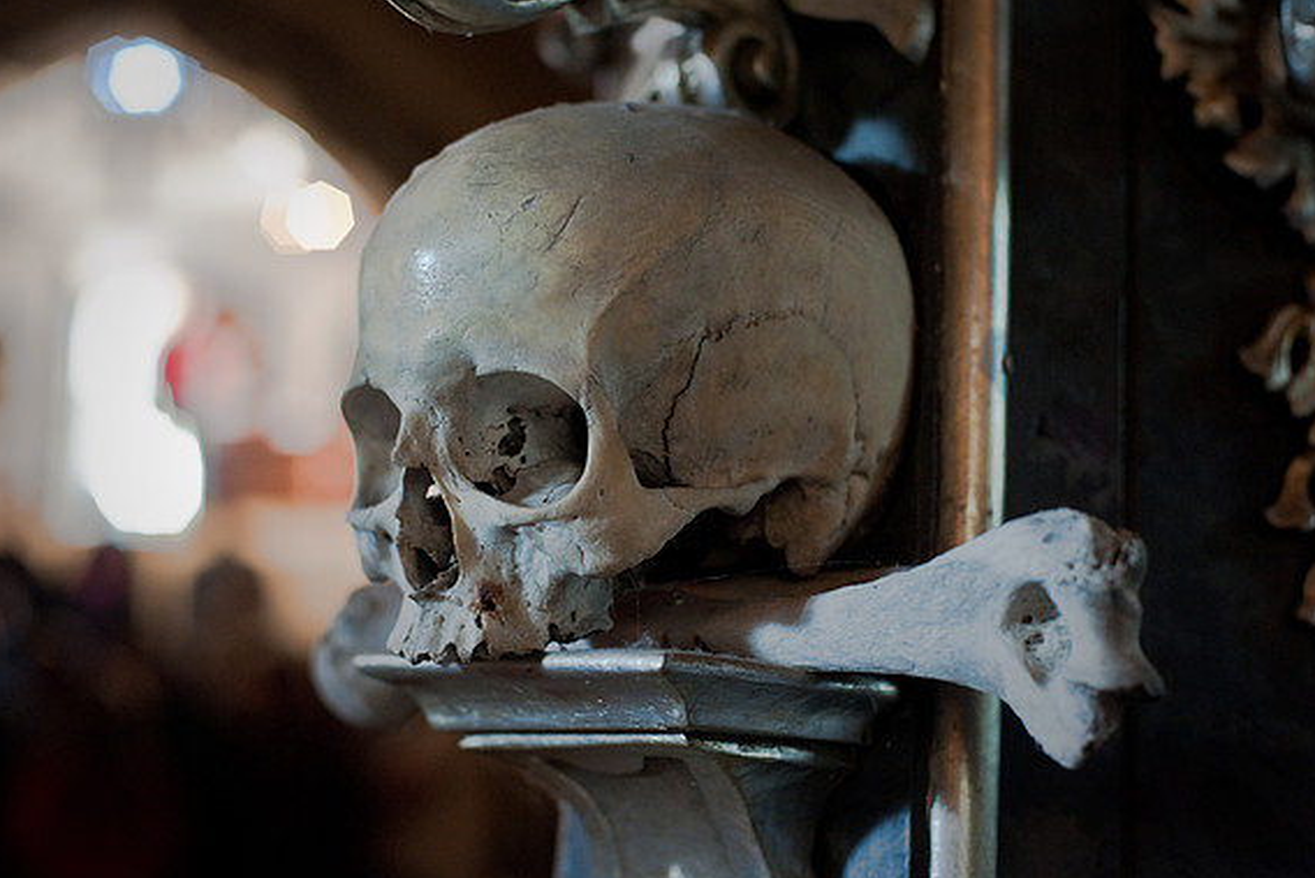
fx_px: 1863
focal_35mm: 51
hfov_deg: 38.9
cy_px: 440
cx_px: 664
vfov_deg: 26.5
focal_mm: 50
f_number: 3.2
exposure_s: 1/50
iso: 1000
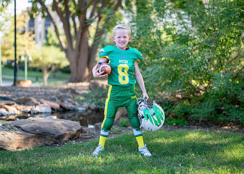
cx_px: 125
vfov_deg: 24.4
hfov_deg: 33.7
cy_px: 80
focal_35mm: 58
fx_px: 403
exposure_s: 1/640
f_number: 1.2
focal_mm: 50
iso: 100
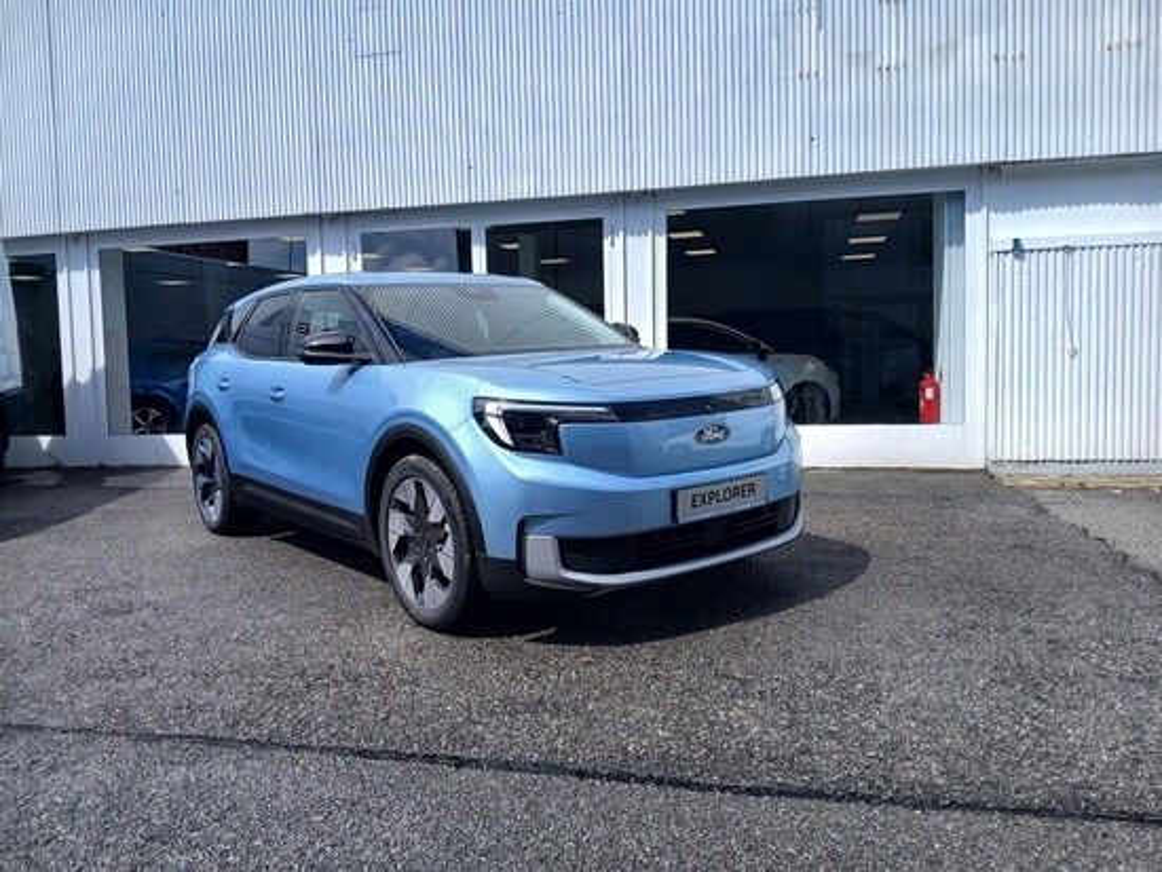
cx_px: 581
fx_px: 873
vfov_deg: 53.1
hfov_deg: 67.3
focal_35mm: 26
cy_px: 436
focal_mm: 3.98
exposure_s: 1/588
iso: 20
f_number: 1.8
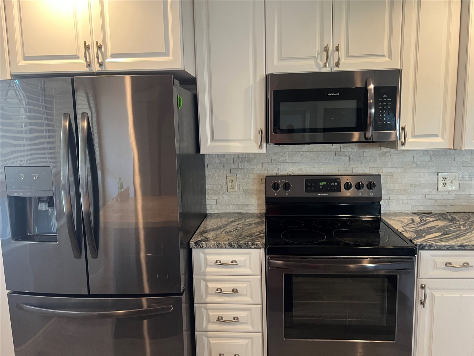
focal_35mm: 26
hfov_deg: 67.3
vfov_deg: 53.1
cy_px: 178
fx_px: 356
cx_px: 237
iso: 200
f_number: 1.5
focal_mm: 5.7
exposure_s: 1/60
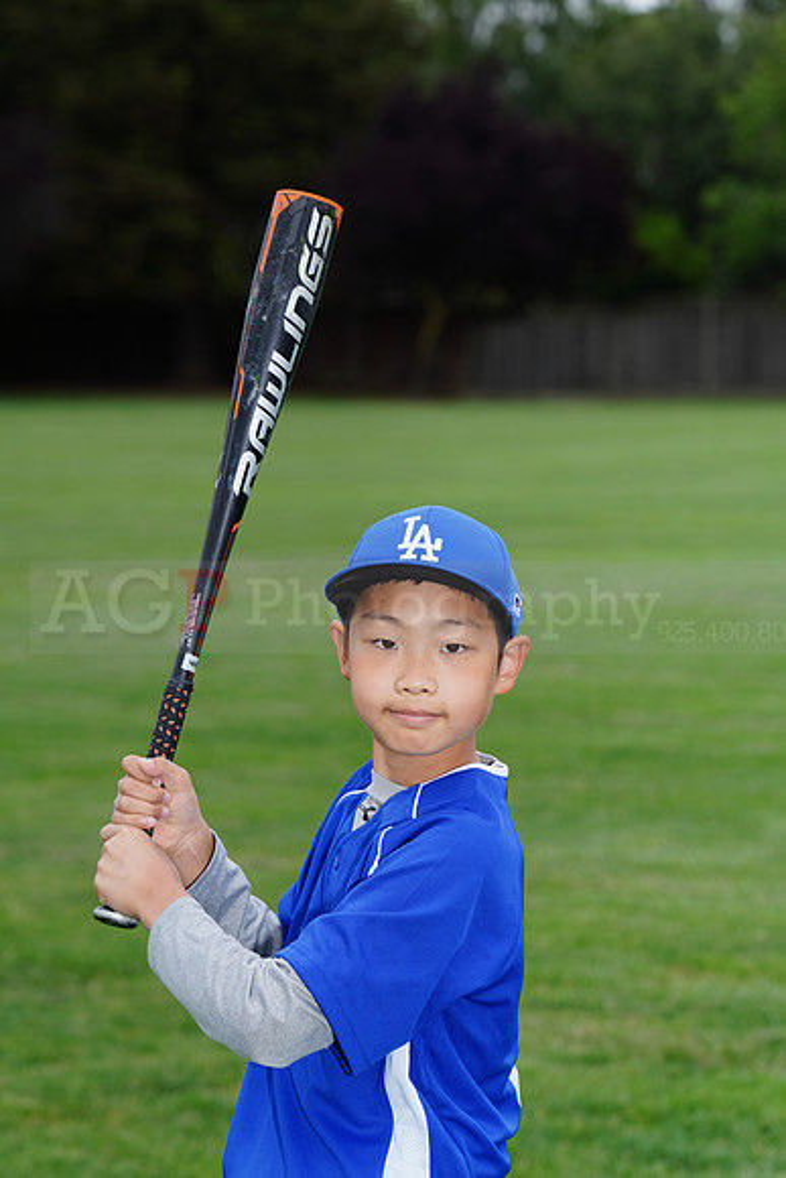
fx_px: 5302
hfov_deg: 8.5
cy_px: 589
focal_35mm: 162
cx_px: 393
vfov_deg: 12.7
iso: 200
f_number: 8
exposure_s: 1/200
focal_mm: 162
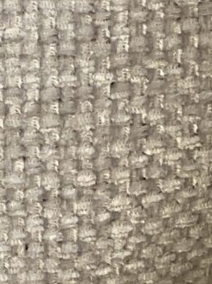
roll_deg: -7.5
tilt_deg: -23.7
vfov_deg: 5.2
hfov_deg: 3.9
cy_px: -2
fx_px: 3097
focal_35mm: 379
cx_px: 78
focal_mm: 6
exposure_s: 1/124
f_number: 2
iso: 20
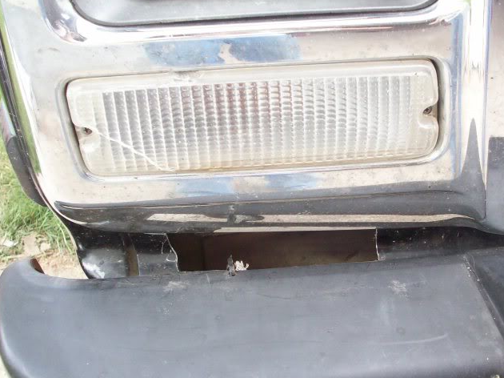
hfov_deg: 40.2
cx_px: 316
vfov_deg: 30.8
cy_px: 208
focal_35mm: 47
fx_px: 684
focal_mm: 6.2
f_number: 2.8
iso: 160
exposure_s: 1/80.8
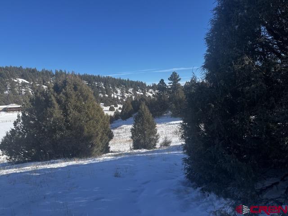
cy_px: 108
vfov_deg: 53.1
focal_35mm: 26
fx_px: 216
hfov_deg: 67.3
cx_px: 144
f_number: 1.6
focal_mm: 5.1
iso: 50
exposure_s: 1/2410
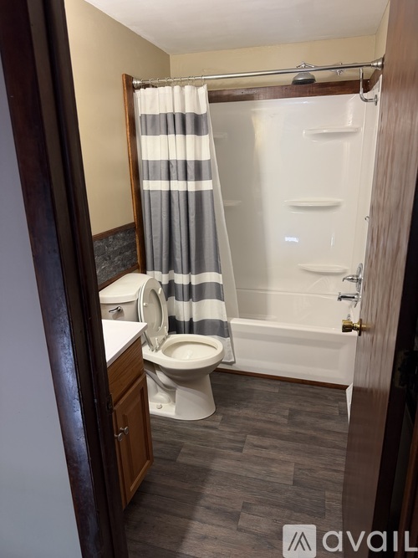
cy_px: 279
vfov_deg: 71.6
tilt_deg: -17.7
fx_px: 387
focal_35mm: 24
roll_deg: +1.5
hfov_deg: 56.8
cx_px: 209
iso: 160
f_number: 1.78
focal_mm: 6.76
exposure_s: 1/60
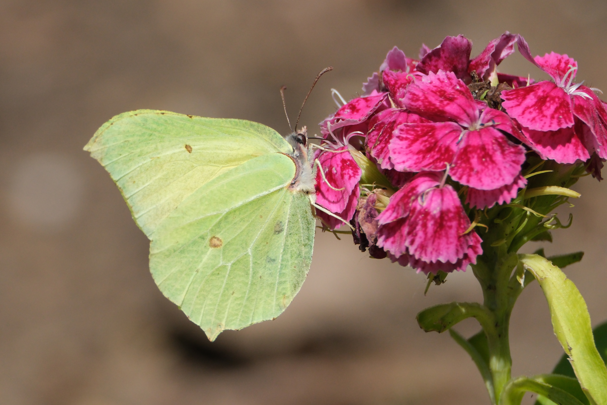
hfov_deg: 2.3
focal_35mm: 900
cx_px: 304
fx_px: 15176
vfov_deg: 1.5
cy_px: 202
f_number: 8
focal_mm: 600
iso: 1000
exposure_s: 1/2000
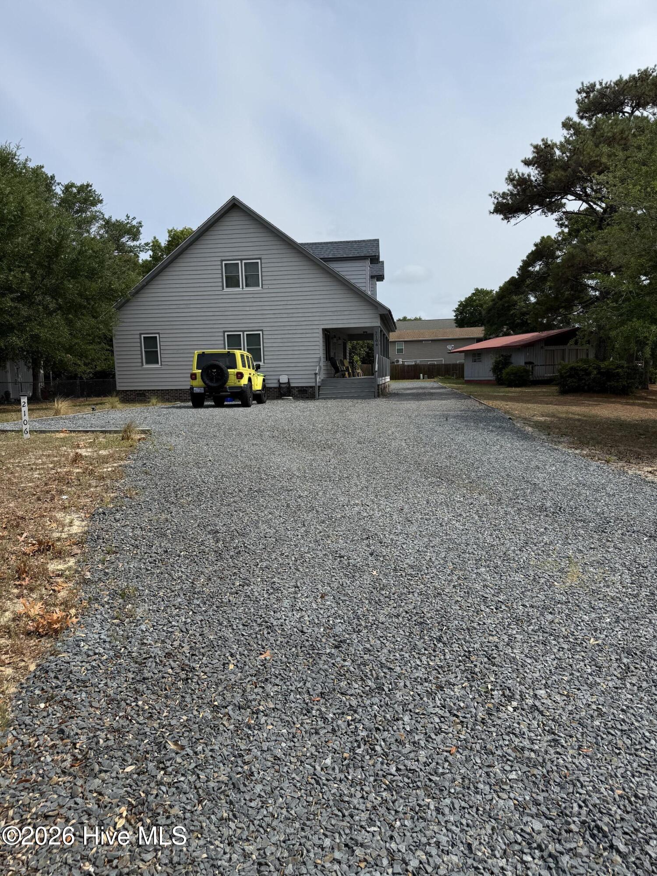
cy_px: 438
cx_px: 328
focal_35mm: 24
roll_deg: +0.9
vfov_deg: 71.6
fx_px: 607
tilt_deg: -5.4
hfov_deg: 56.8
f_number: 1.78
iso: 80
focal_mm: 6.76
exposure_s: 1/6173
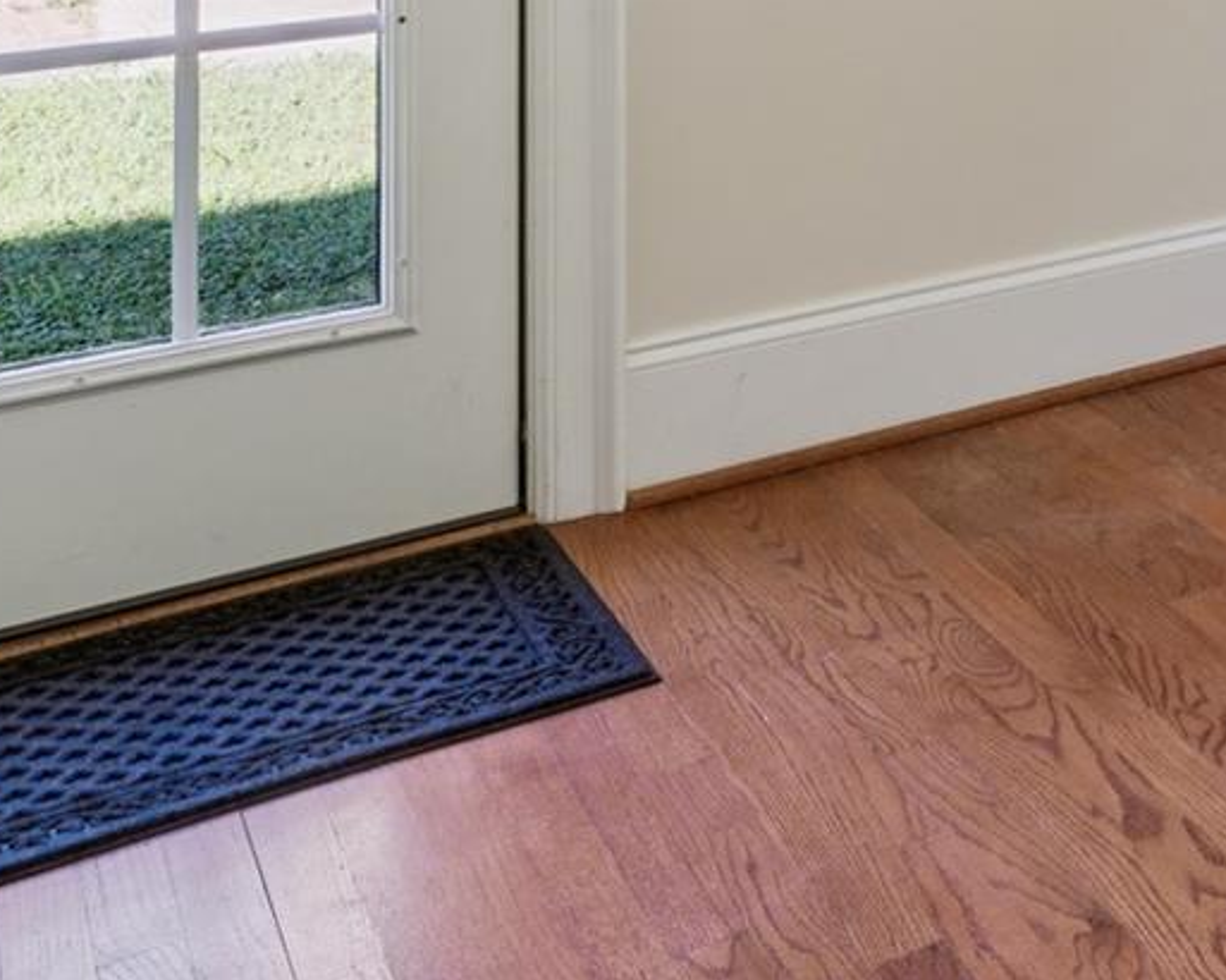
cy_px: -405
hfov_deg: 25.3
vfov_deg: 21.7
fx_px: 2203
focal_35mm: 61
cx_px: 1723
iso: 100
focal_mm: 16.2
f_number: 13
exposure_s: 1/3.33
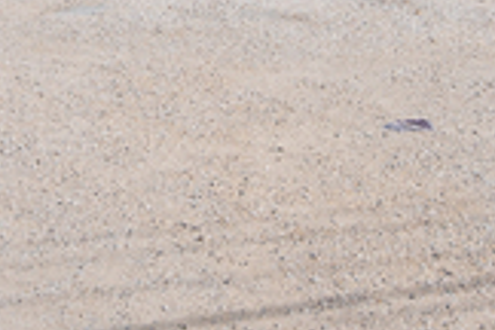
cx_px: 177
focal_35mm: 102
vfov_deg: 12.7
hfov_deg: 20.0
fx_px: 1402
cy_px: -178
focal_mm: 24
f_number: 6.3
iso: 400
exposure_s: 1/3200
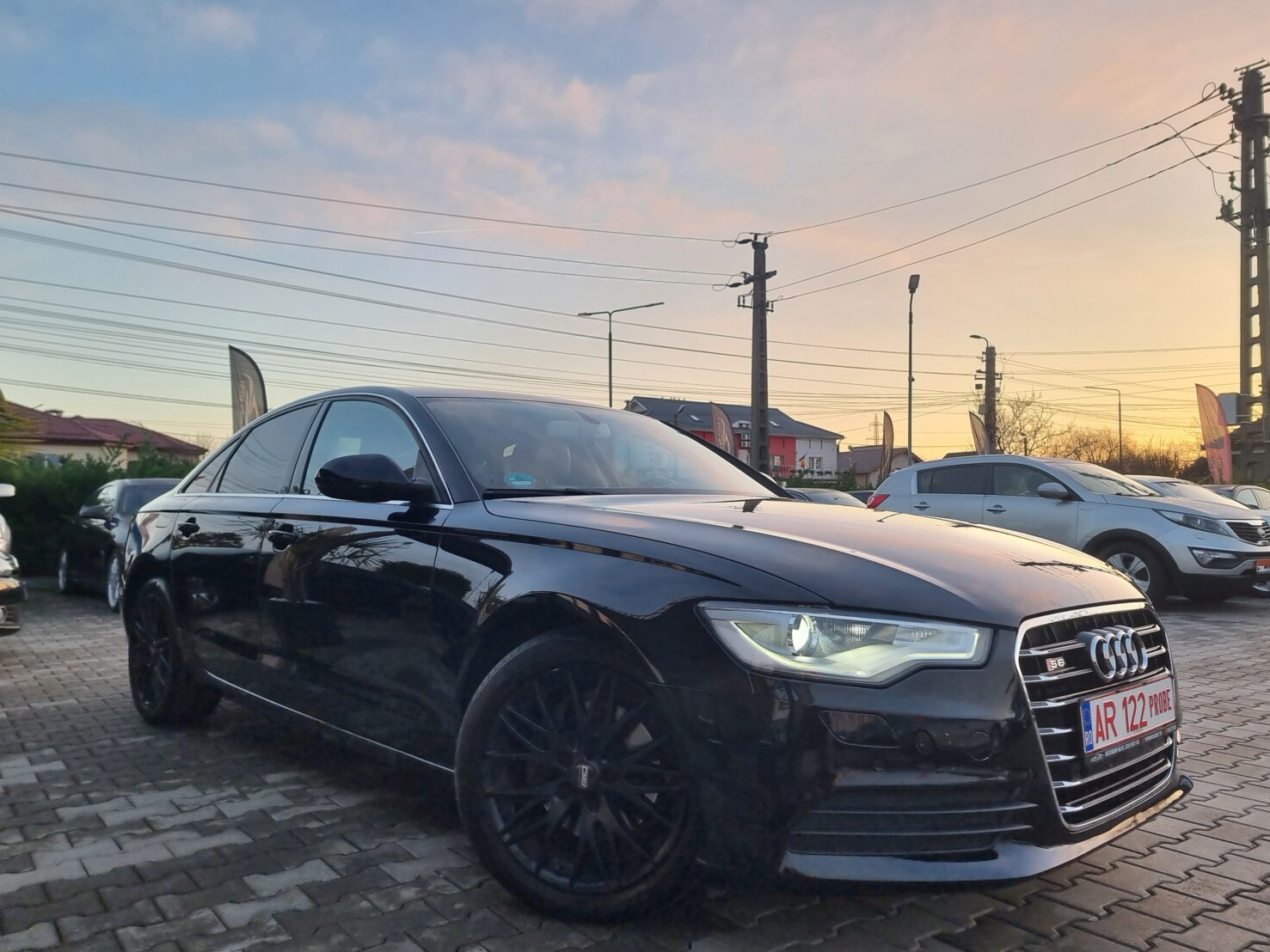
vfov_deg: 53.1
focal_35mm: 26
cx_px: 641
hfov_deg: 67.3
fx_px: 954
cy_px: 487
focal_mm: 6.7
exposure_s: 1/179
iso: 50
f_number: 1.8
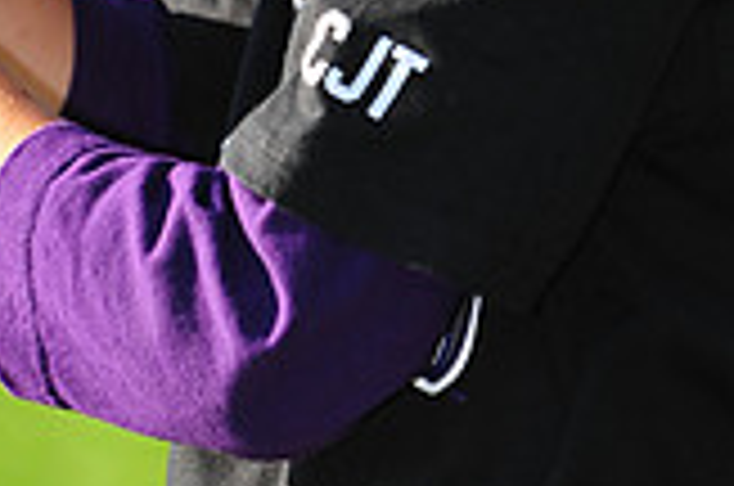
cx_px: 437
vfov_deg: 2.6
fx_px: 10520
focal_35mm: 517
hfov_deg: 4.0
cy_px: -522
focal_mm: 145
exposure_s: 1/500
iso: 200
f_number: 5
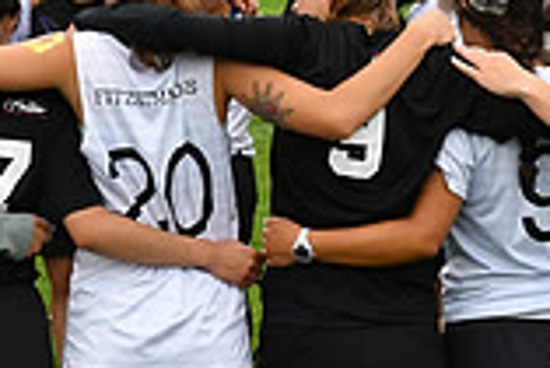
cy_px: 142
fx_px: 3395
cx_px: -63
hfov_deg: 9.2
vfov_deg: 6.2
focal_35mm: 222
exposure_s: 1/1250
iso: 1600
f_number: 9
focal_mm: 40
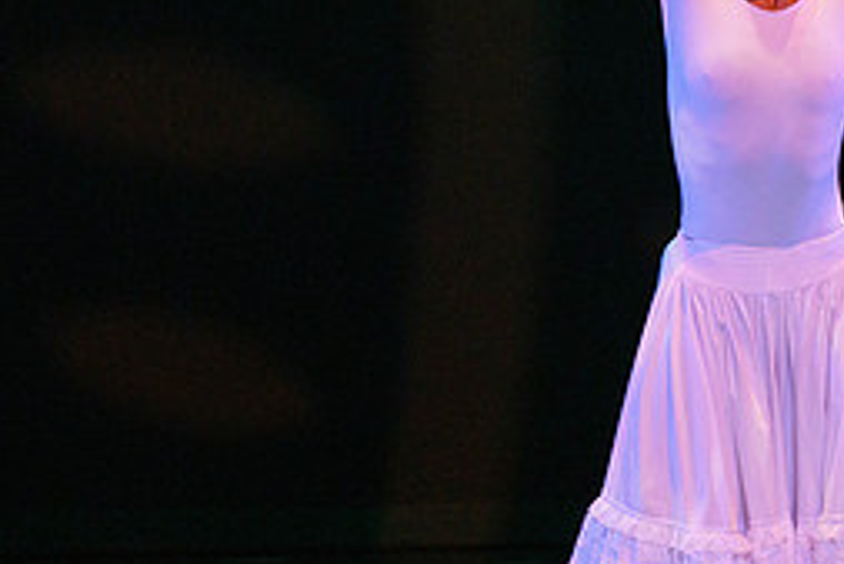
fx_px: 23011
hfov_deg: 2.1
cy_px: 248
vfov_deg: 1.4
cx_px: 754
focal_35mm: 981
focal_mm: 400
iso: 5000
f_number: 6.3
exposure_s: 1/400
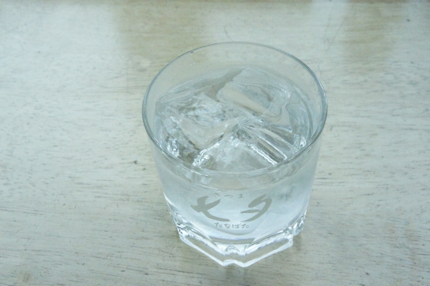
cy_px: 143
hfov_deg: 42.3
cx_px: 215
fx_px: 555
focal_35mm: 46
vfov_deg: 28.9
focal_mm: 31
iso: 12800
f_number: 13
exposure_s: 1/2500
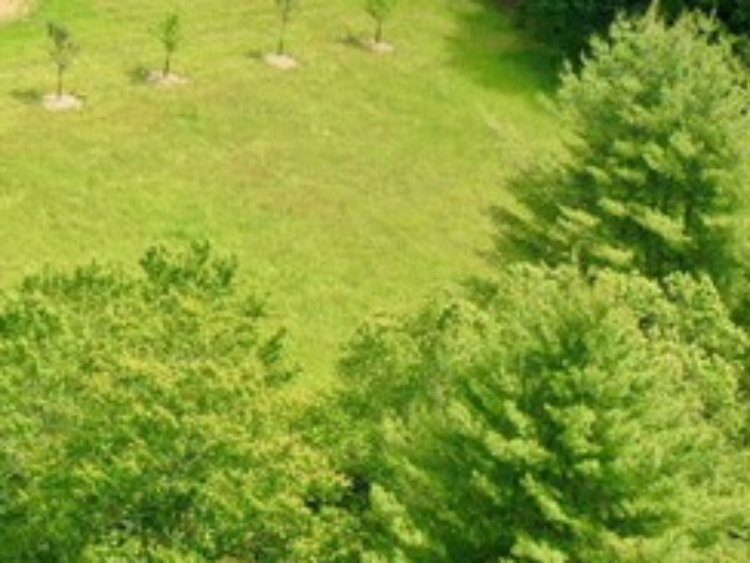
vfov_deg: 11.9
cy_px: -246
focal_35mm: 120
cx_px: -547
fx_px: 2600
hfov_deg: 14.6
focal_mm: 10.26
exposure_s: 1/320
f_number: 5
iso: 100
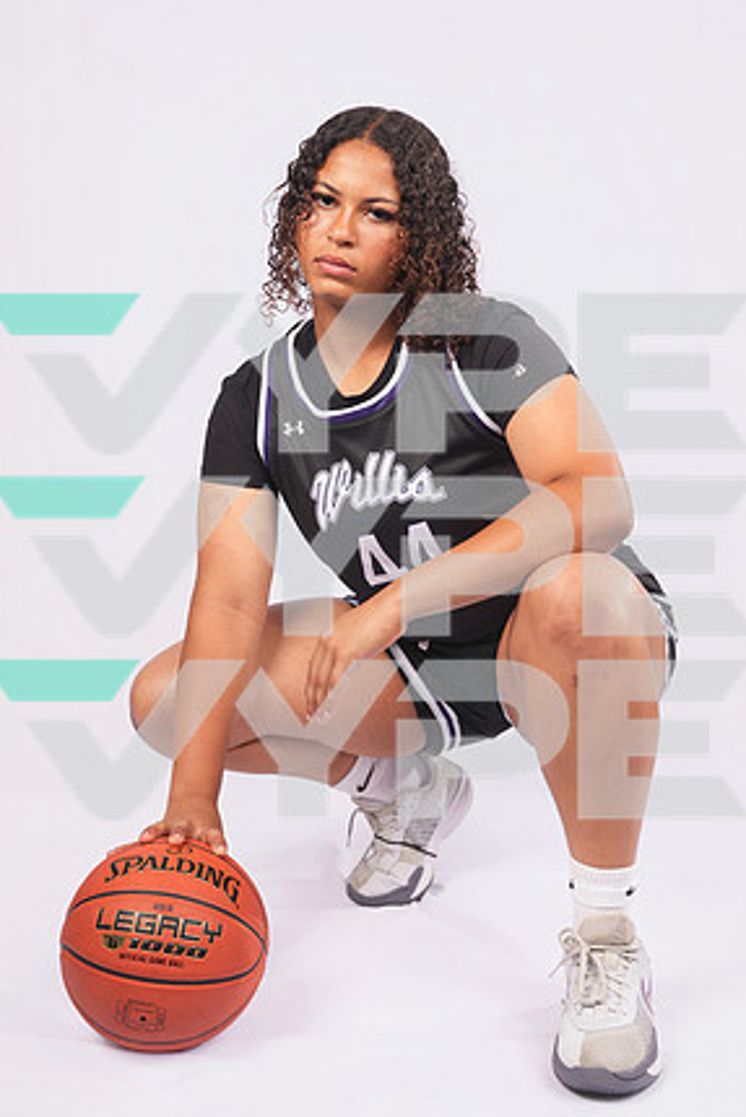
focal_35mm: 46
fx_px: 1429
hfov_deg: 29.3
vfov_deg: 42.7
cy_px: 558
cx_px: 372
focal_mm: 44
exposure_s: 1/200
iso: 160
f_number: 7.1
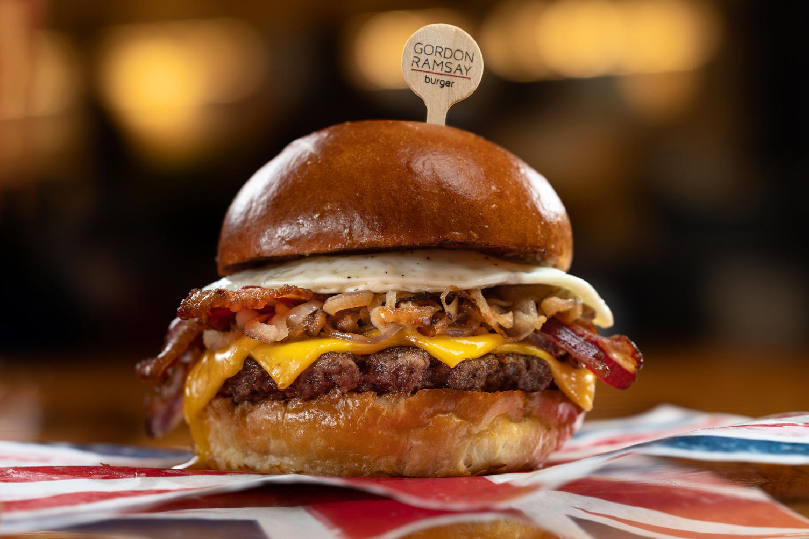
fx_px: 2247
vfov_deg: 13.7
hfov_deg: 20.4
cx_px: 404
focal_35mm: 100
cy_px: 270
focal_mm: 100
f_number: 6.3
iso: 100
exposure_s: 1/1.67
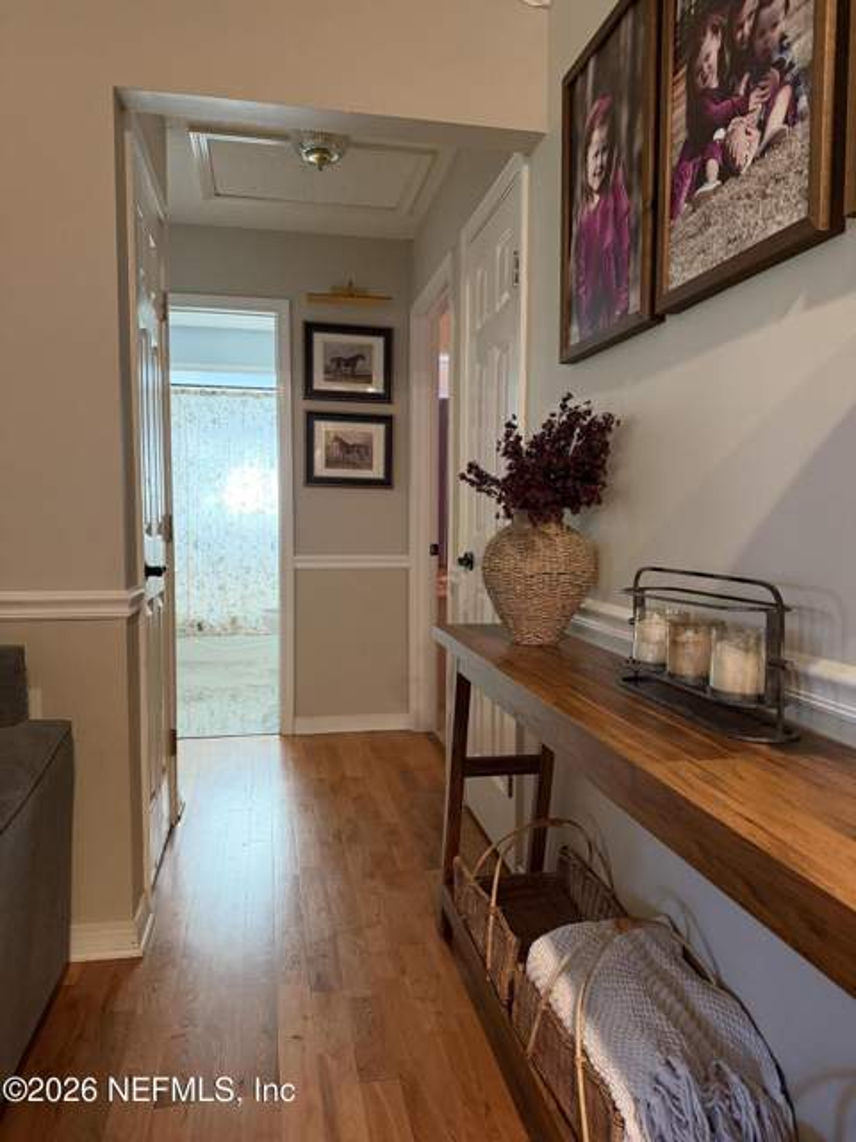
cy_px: 571
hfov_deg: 56.8
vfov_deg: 71.6
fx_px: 791
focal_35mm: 24
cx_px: 428
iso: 640
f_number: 1.78
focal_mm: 6.76
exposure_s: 1/40
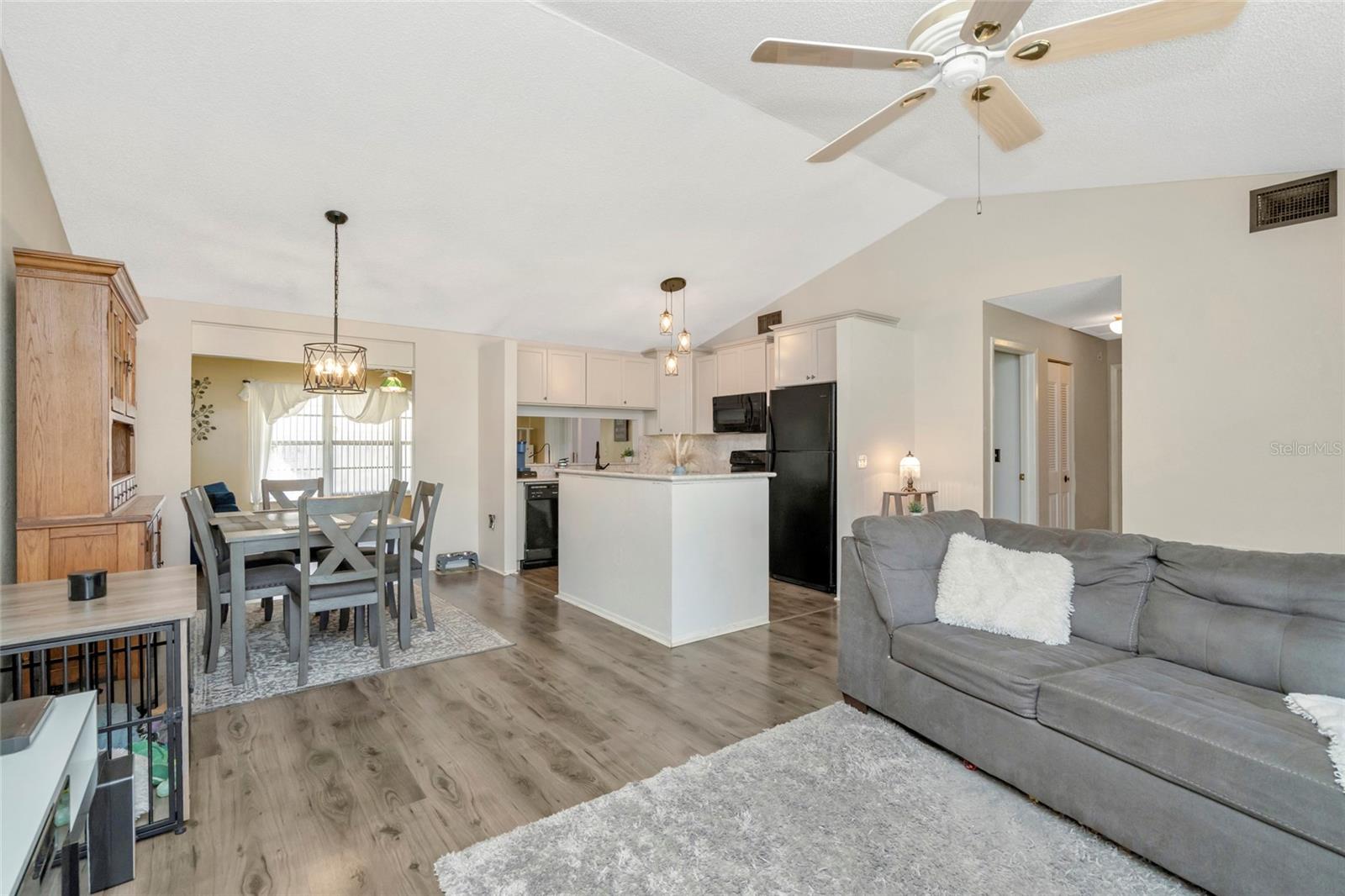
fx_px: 598
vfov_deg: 73.7
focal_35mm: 16
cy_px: 448
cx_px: 672
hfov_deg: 96.7
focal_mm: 16
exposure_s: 1/60
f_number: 6.7
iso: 1000
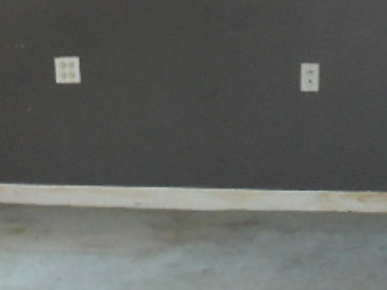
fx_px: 1162
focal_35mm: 104
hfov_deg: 18.8
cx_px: 116
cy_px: 138
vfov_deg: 14.2
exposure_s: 1/50
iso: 1000
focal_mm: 6.9
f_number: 4.2
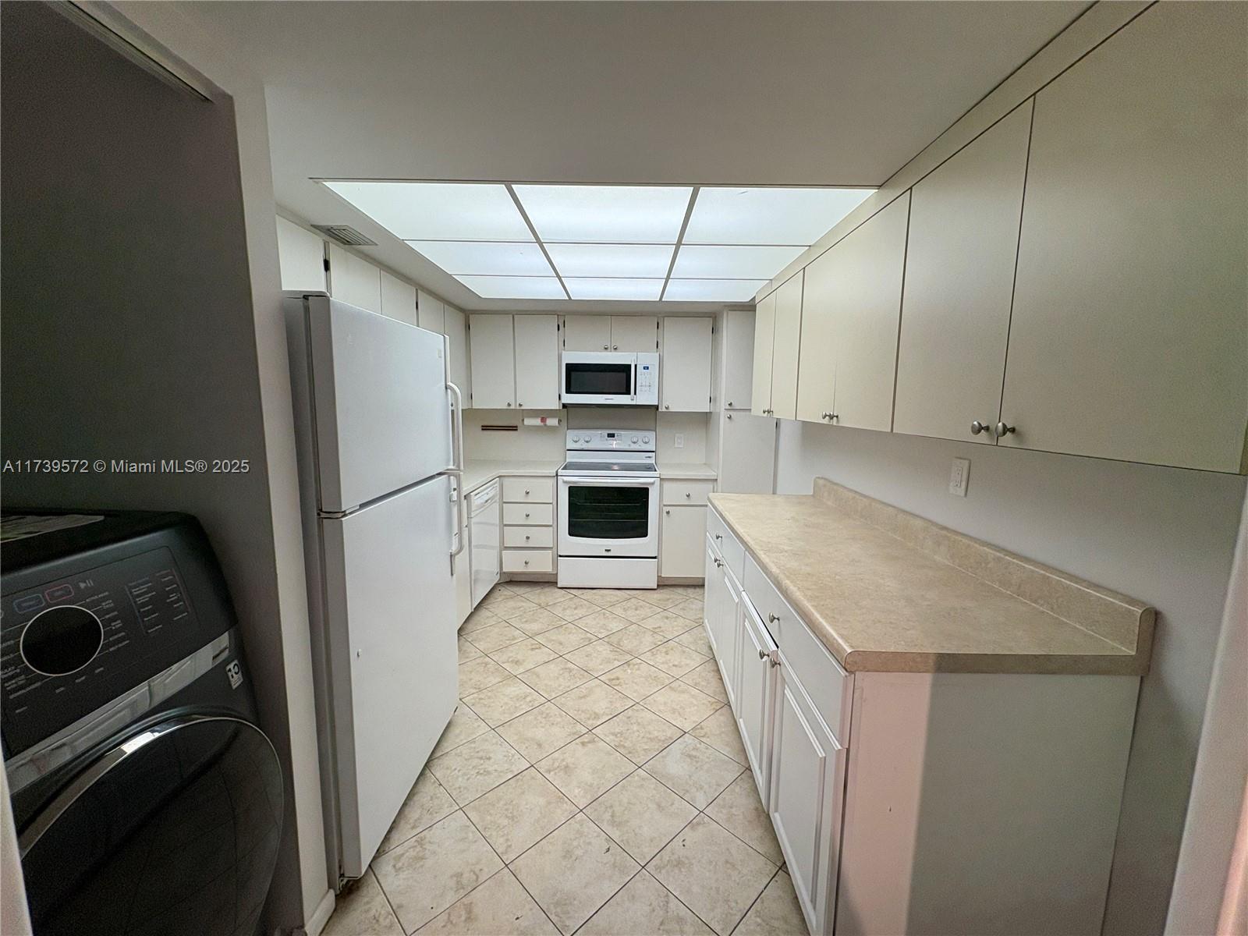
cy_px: 468
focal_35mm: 14
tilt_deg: -6.4
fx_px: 505
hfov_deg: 102.1
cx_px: 624
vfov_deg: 85.7
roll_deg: -0.2
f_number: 2.2
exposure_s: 1/120
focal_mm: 2.22
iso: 125
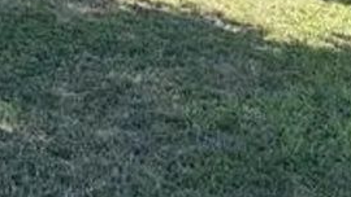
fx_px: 922
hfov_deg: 18.2
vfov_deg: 10.7
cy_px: -258
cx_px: -233
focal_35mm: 99
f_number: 1.78
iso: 80
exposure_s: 1/1357
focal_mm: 6.86
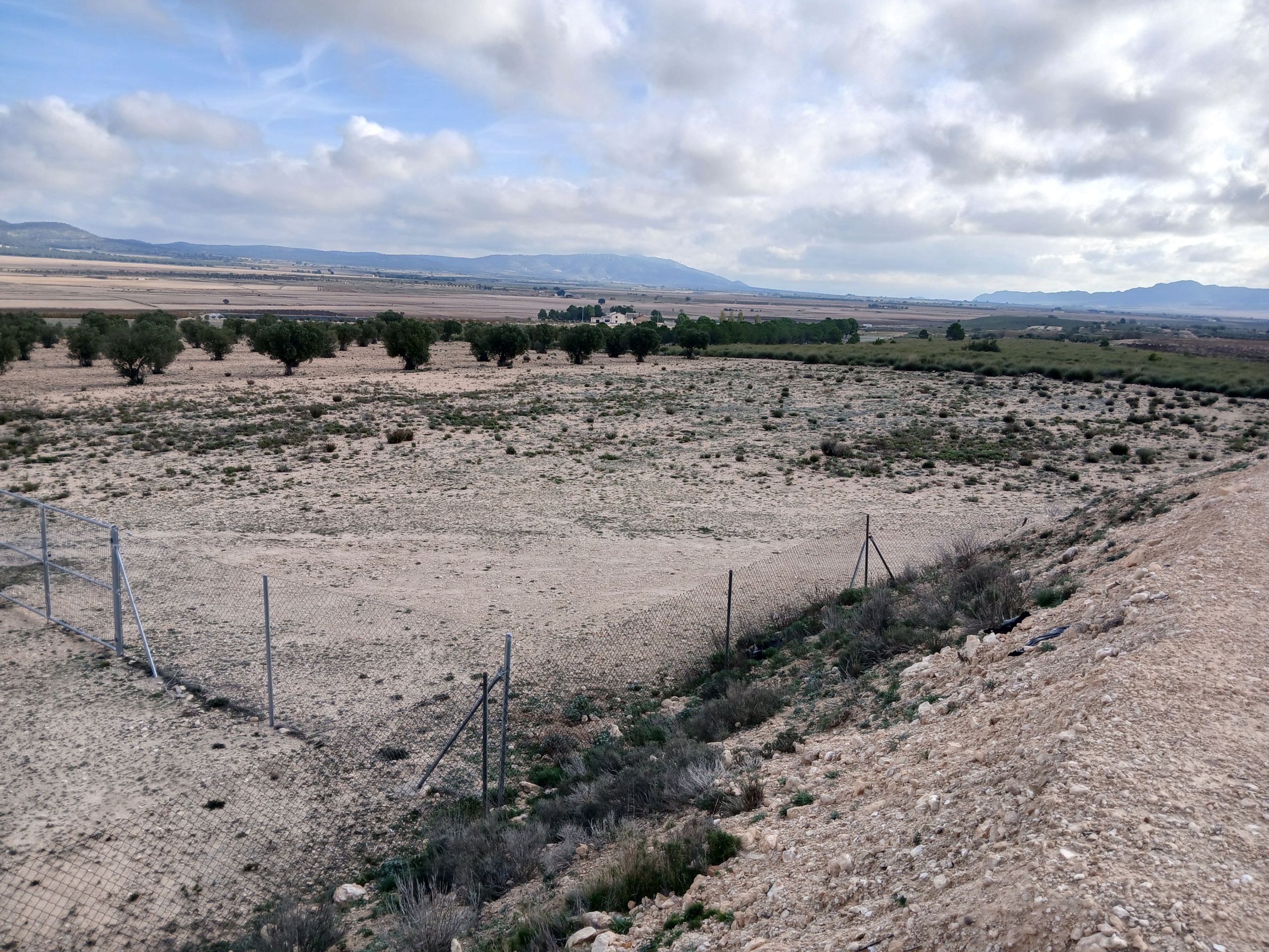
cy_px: 476
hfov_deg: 67.3
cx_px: 634
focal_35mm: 26
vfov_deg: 53.1
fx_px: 953
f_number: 1.8
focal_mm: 3.98
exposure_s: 1/526
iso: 20
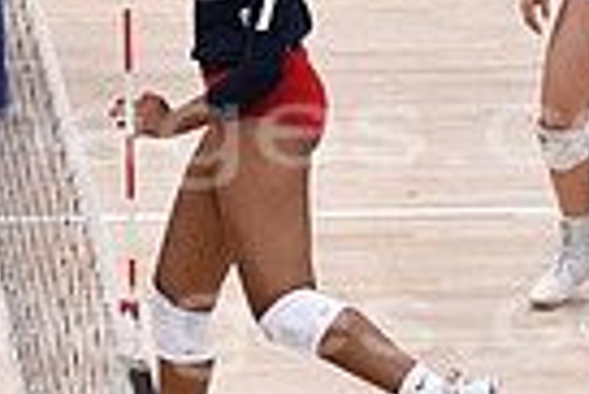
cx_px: -178
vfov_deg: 3.1
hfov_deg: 4.6
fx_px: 7354
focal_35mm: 449
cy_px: 41
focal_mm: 70
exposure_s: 1/1000
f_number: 3.2
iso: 6400
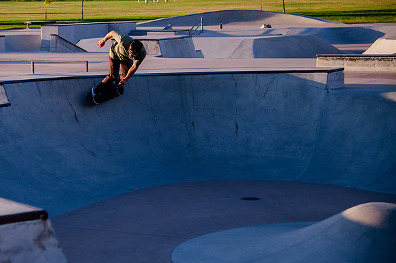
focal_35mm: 115
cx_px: 99
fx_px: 1261
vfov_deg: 11.9
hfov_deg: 17.7
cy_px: 102
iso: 1000
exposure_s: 1/3200
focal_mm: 75
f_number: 4
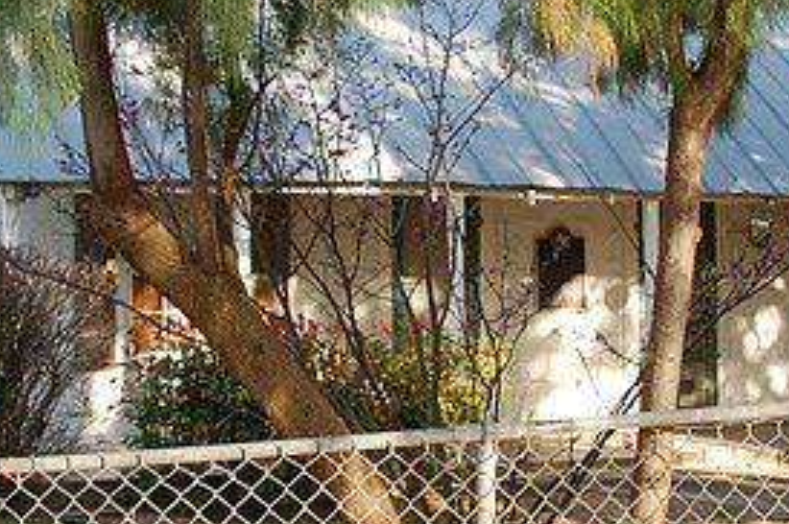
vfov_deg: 15.3
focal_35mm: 89
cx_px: 515
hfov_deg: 22.8
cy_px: 233
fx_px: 1948
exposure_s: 1/160
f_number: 6.3
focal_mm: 28
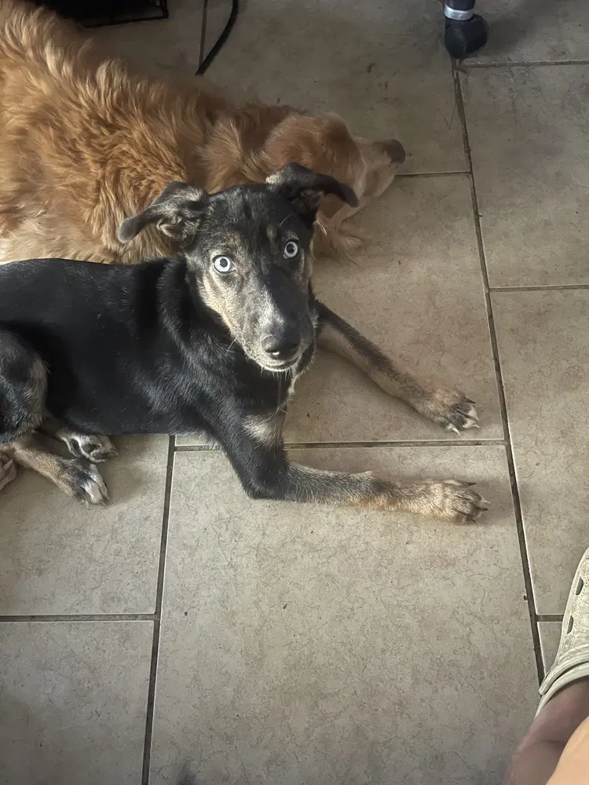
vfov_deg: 69.4
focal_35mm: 25
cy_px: 392
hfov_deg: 54.9
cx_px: 294
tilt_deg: -67.3
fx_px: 567
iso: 800
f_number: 1.6
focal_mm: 5.1
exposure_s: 1/9
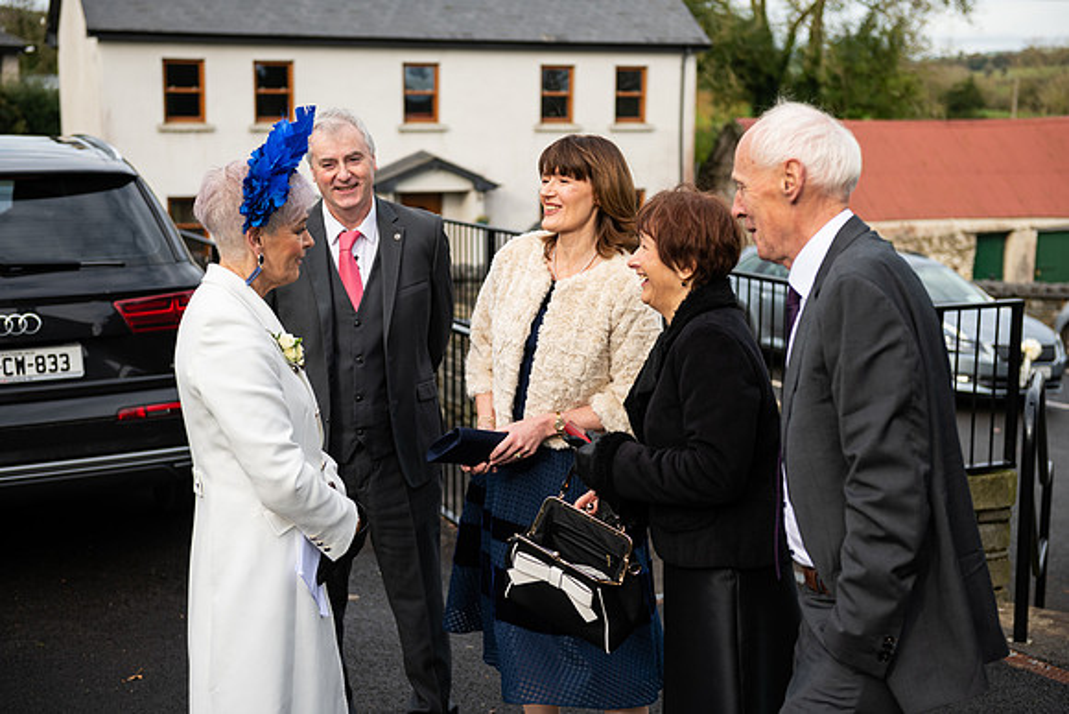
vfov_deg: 26.0
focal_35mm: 52
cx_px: 534
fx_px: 1544
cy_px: 357
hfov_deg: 38.2
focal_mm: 52
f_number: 3.5
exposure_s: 1/1000
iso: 200
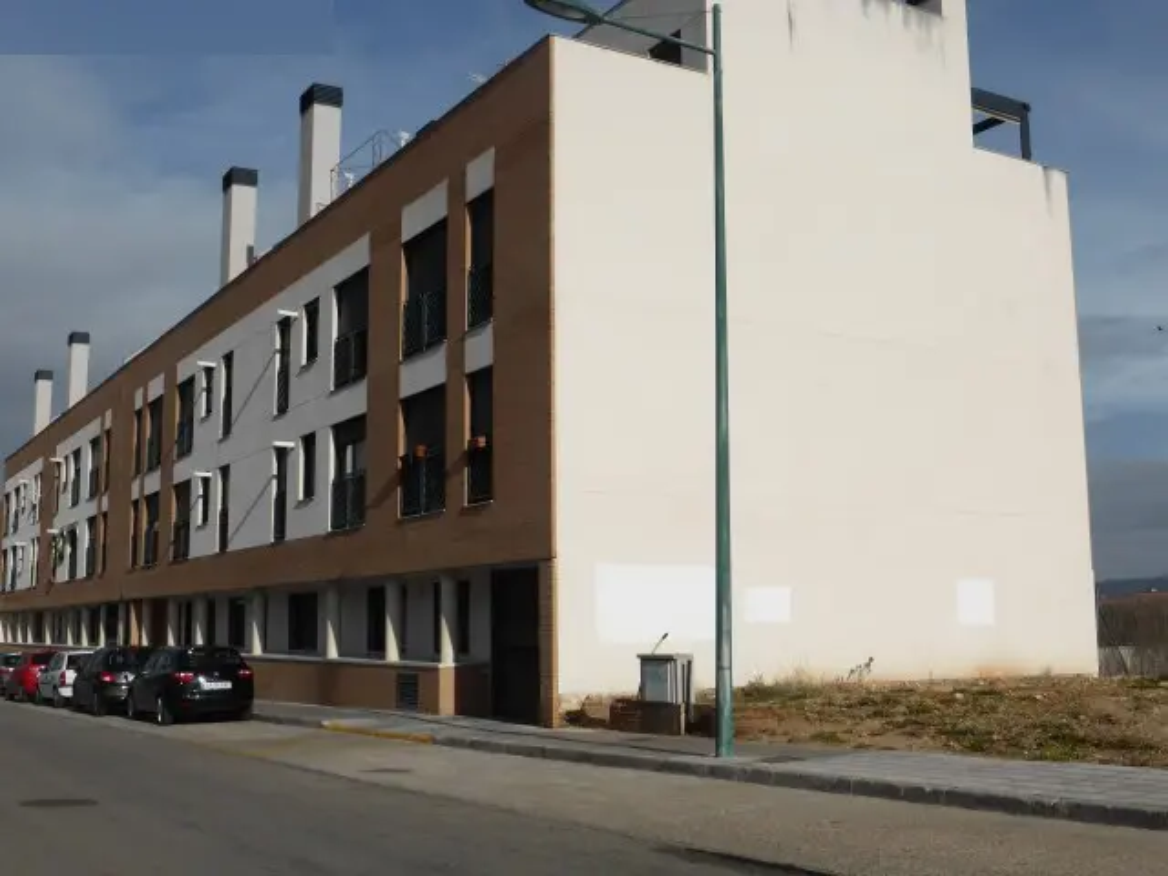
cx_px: 584
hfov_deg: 46.8
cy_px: 438
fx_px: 1350
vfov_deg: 36.0
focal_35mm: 40
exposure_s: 1/2000
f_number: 5
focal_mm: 6.9
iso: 100
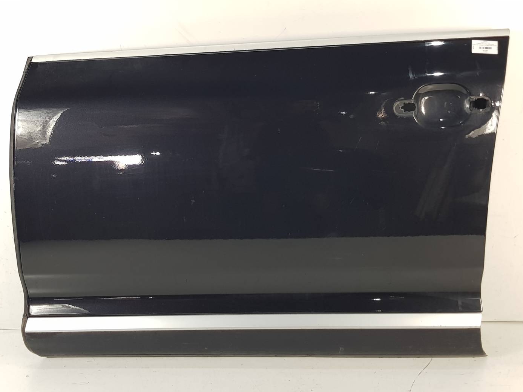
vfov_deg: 51.3
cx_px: 256
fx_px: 408
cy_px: 190
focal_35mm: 27
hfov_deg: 65.3
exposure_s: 1/50
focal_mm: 4.2
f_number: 1.7
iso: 50
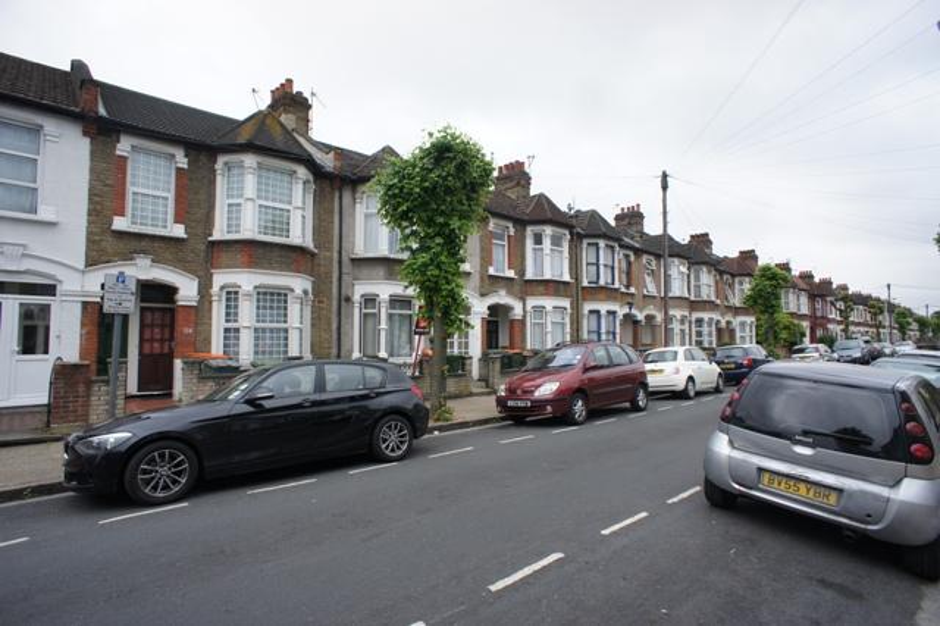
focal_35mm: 24
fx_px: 626
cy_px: 313
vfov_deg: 53.1
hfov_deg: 73.8
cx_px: 470
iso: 200
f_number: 6.3
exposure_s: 1/320
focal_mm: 16
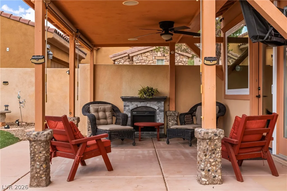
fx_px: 335
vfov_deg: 31.9
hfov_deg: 46.4
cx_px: 144
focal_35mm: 42
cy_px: 96
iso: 400
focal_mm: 28
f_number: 8
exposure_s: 1/8000
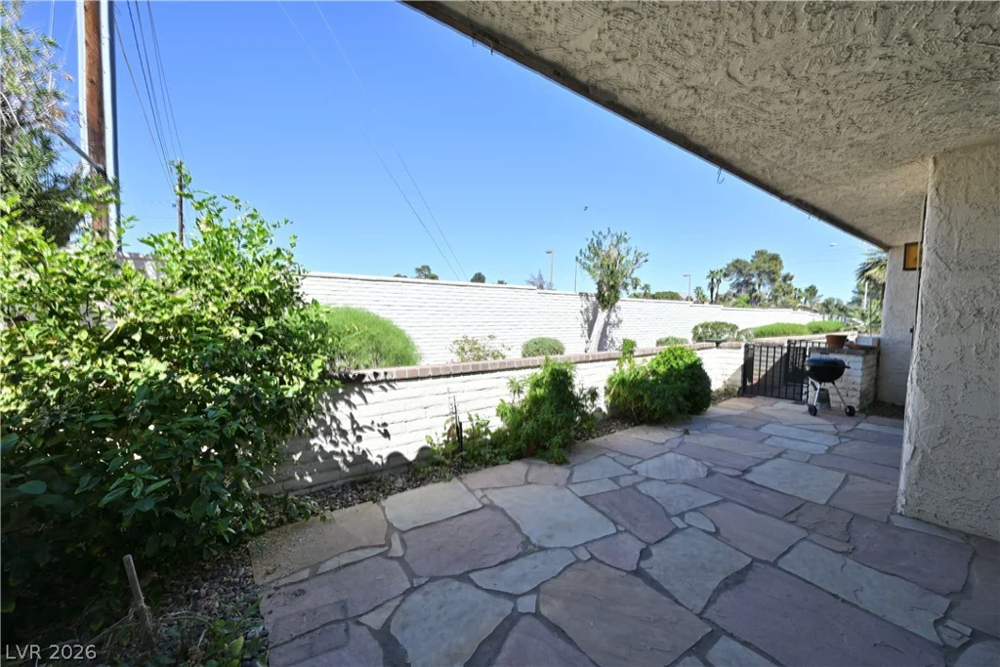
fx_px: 389
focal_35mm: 14
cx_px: 500
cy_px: 334
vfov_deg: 81.2
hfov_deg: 104.2
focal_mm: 14
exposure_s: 1/60
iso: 100
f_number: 11
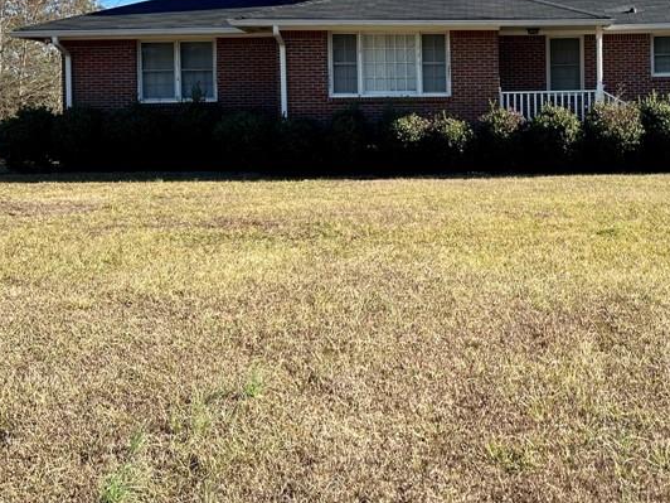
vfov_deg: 28.8
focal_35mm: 50
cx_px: 554
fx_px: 968
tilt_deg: -1.1
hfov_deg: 36.6
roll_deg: +0.9
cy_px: 141
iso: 50
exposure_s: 1/2632
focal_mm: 5.7
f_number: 1.5
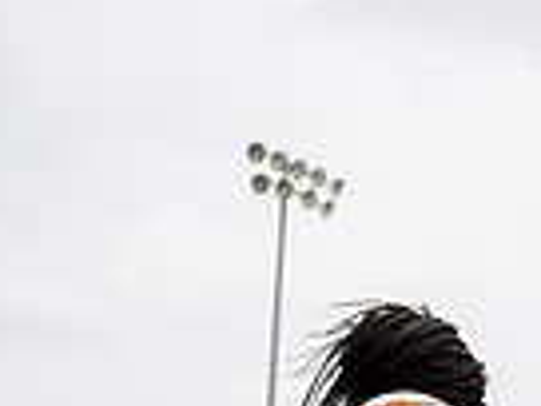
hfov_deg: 17.7
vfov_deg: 11.6
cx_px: 382
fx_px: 1735
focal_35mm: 111
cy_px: 876
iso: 64
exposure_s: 1/250
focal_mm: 35
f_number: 5
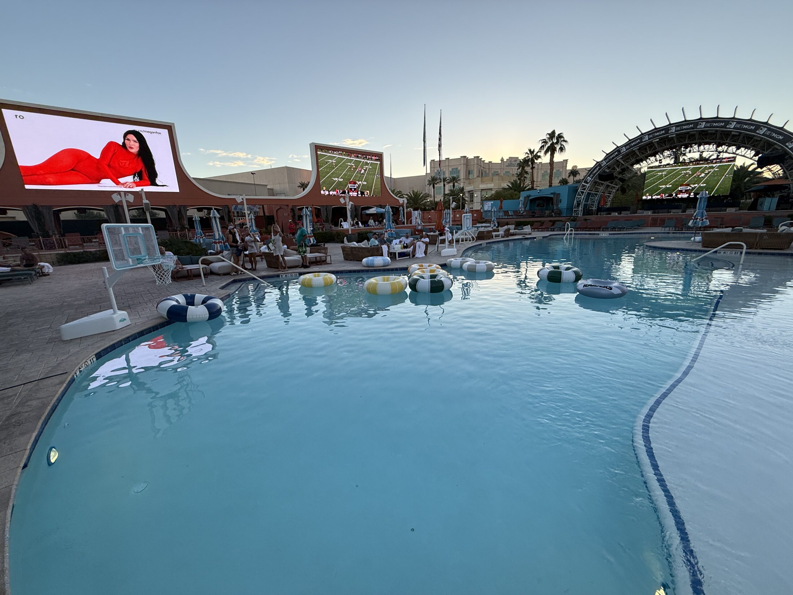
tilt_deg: -11.9
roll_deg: +2.5
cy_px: 298
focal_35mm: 14
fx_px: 321
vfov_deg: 85.7
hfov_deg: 102.1
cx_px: 396
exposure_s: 1/381
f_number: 2.2
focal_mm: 2.22
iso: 64
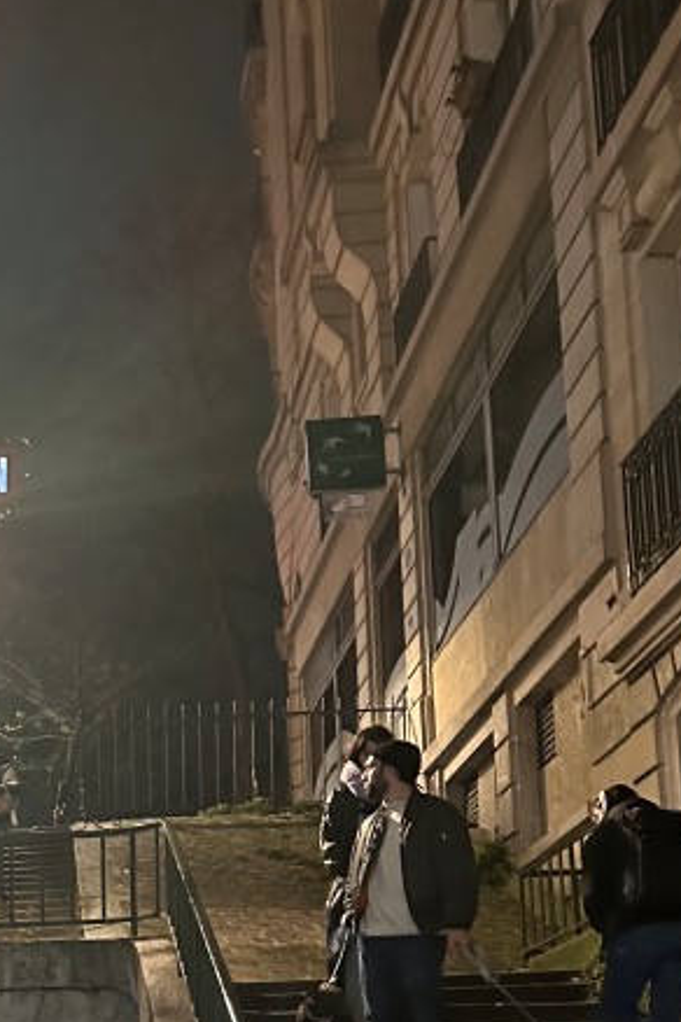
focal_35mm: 57
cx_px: -89
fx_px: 1617
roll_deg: -0.3
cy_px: 1043
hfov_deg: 22.3
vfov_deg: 32.1
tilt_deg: +10.8
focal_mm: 6.86
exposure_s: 1/33
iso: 800
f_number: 1.78
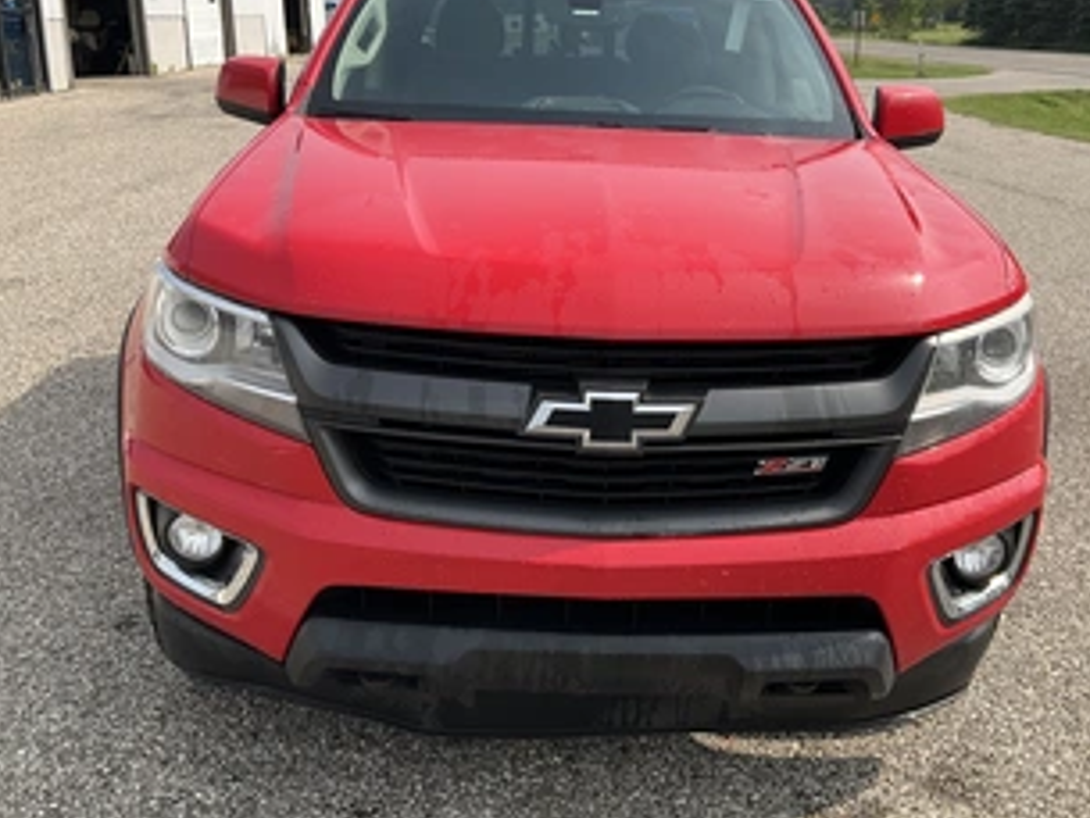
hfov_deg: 48.9
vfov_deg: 37.6
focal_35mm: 38
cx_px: 593
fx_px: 1197
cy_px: 329
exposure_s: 1/1626
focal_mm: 3
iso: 25
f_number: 1.8
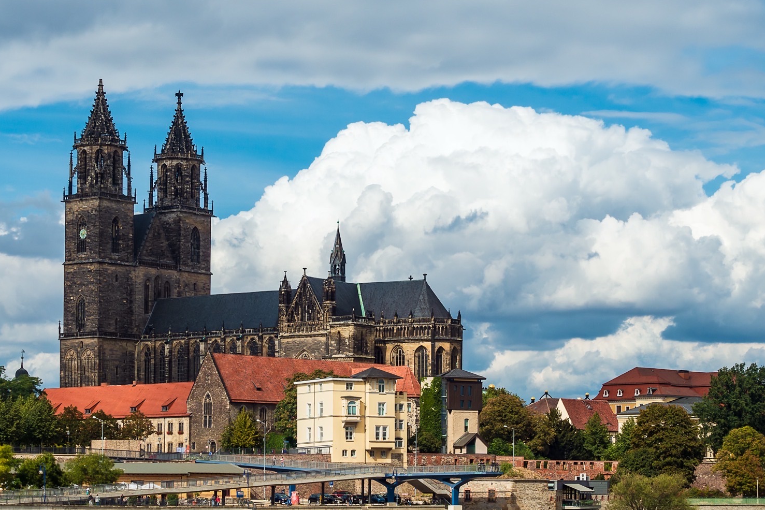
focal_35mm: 91
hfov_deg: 22.4
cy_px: 278
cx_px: 394
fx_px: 1934
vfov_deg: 15.0
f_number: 5.6
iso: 125
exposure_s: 1/100
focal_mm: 25.7
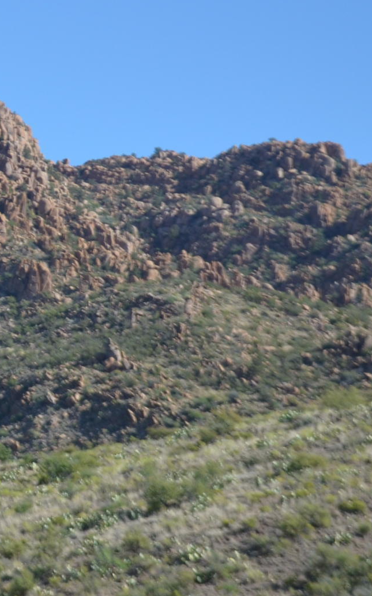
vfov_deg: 10.8
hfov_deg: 6.6
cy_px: 295
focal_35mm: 195
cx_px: -296
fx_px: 3165
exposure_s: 1/800
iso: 200
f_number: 5.3
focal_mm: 44
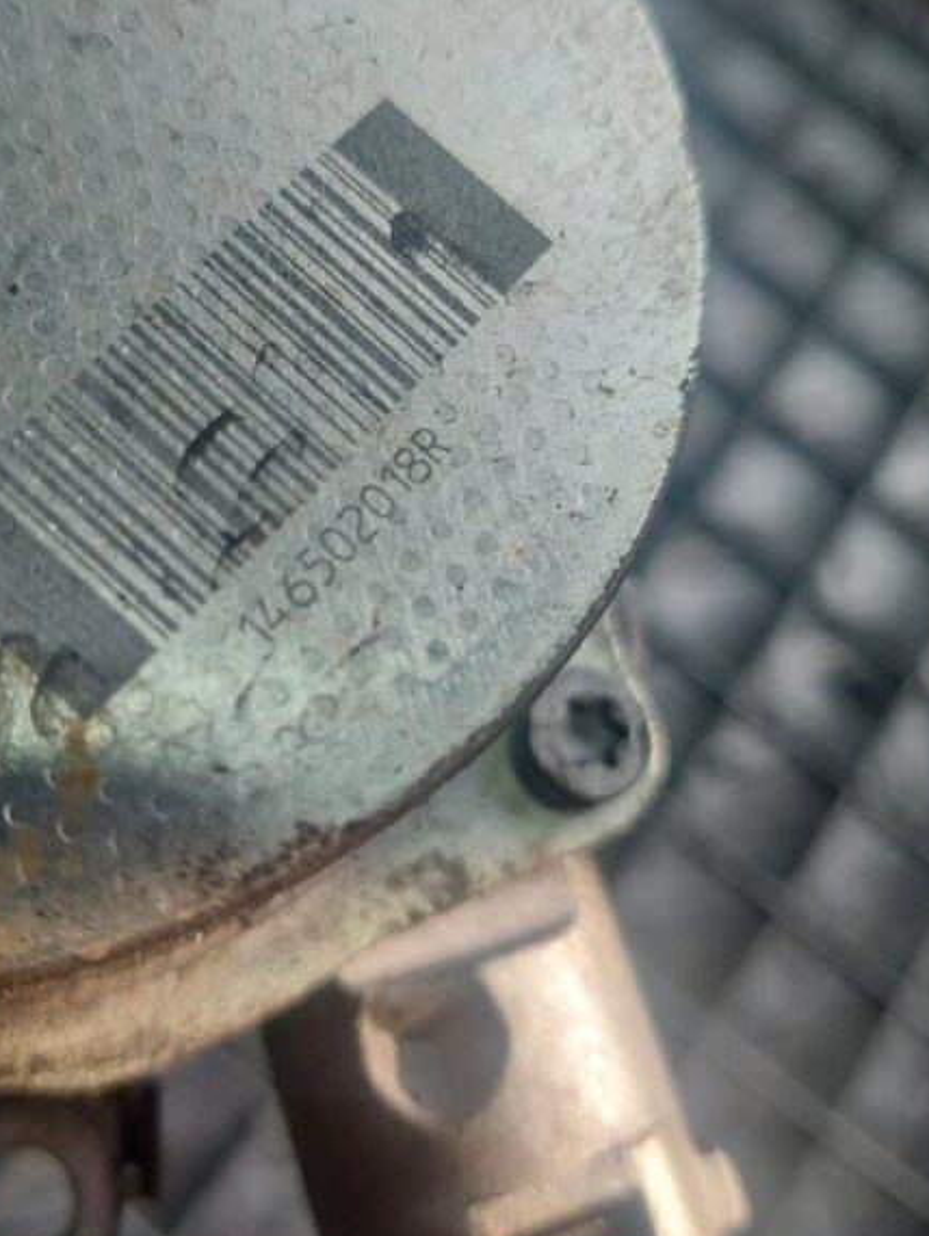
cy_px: 569
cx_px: 316
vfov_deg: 52.5
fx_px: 1251
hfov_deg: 40.3
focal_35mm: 35
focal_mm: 5.23
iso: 40
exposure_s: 1/197
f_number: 1.8
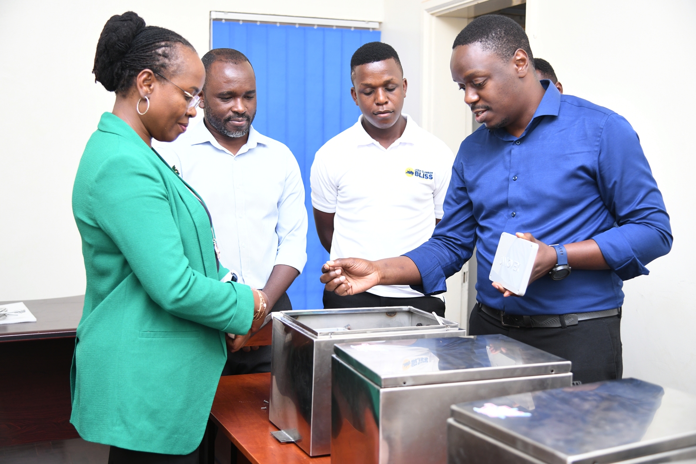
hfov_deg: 44.5
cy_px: 232
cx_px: 348
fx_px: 851
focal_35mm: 44
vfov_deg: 30.5
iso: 1000
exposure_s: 1/200
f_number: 4
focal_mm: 44
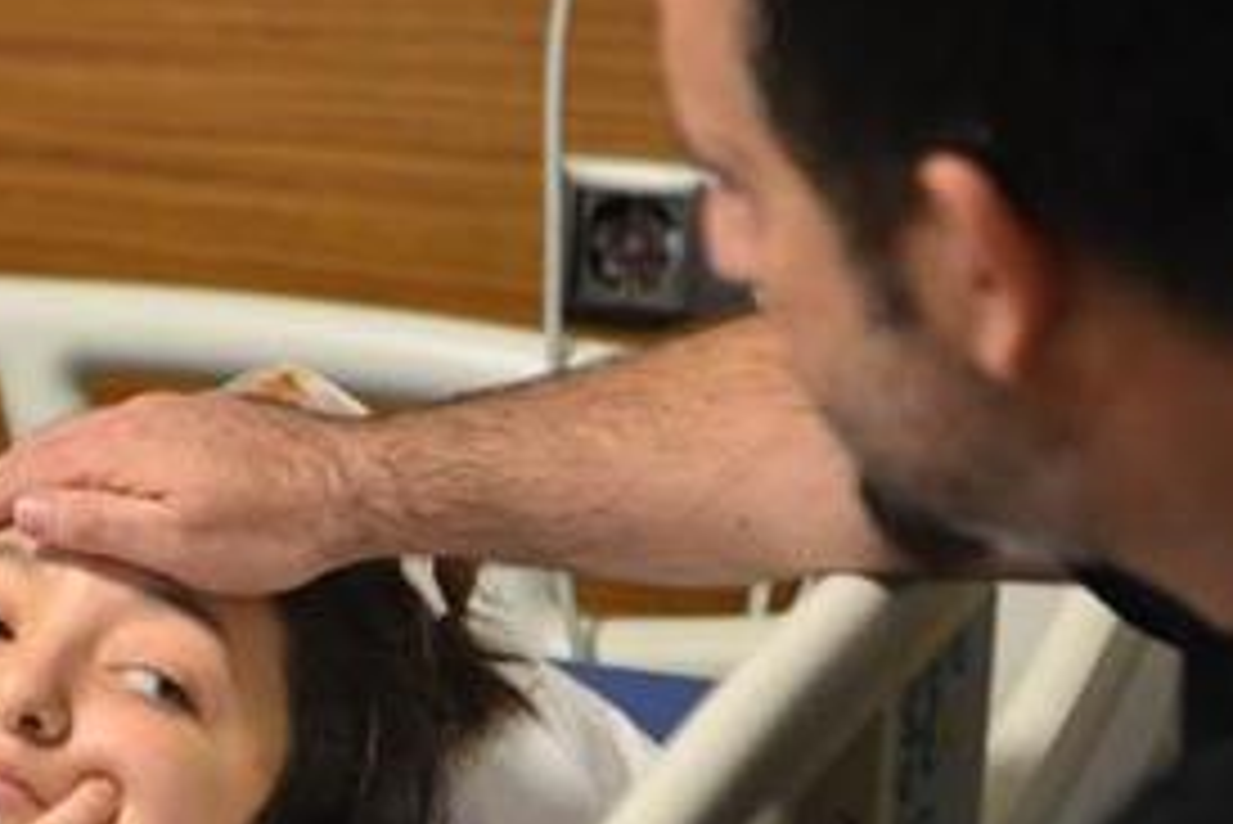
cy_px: 774
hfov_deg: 11.8
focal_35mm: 173
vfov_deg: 7.9
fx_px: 5928
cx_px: 158
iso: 1250
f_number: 2.8
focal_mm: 70
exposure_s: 1/125
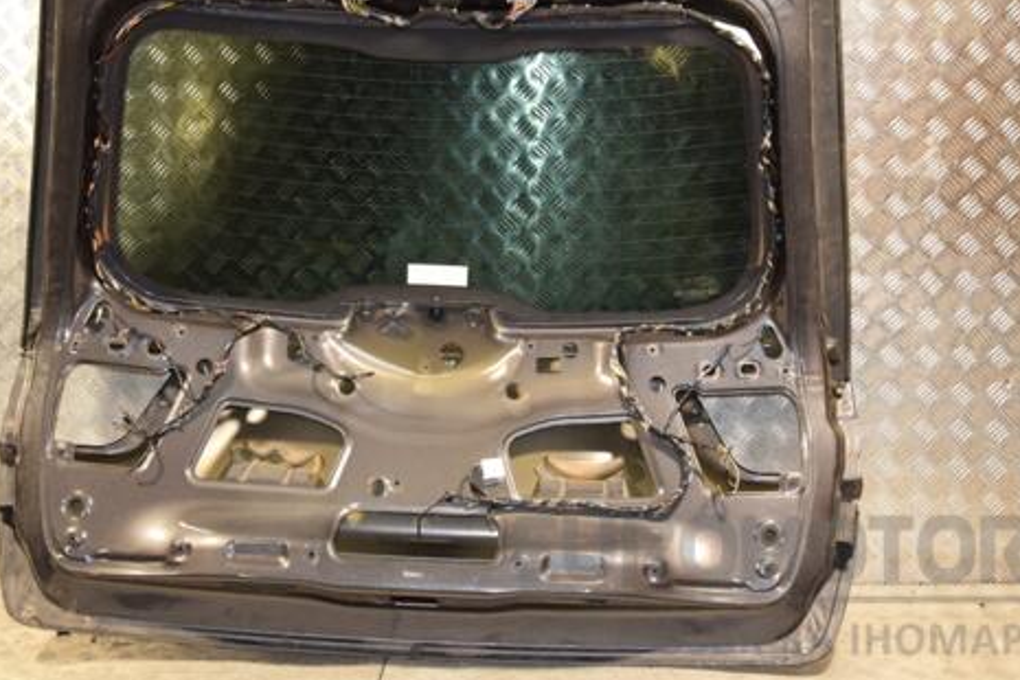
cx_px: 472
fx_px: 1152
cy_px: 257
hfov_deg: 47.7
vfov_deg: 32.8
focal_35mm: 41
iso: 800
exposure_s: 1/200
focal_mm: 21
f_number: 5
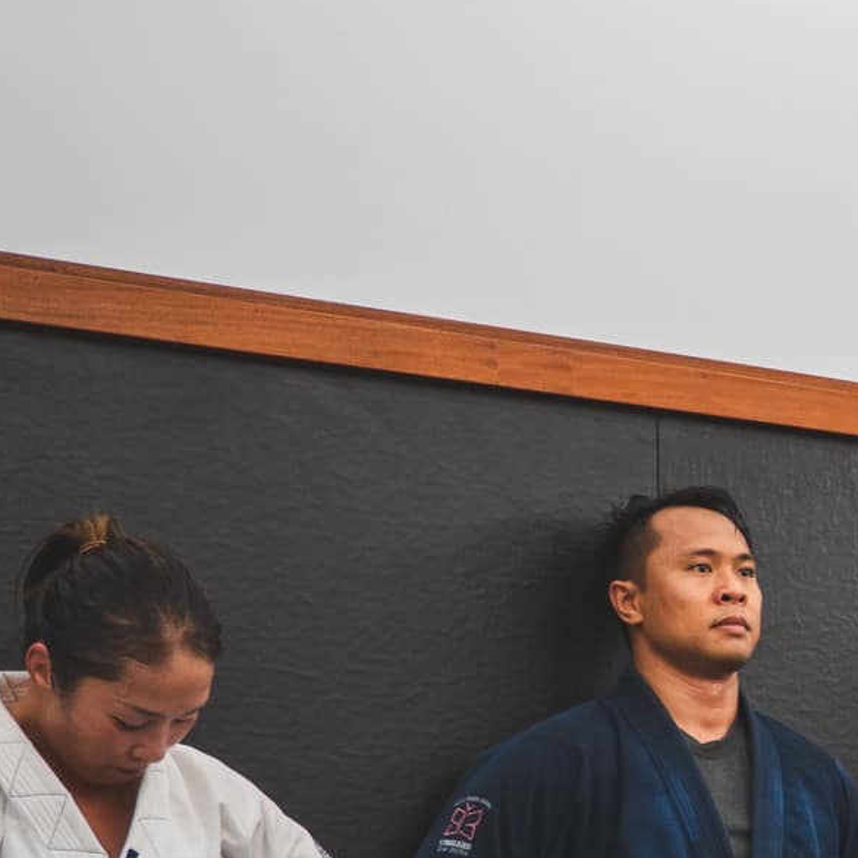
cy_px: 839
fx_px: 2748
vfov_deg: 17.4
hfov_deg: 14.2
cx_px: 1817
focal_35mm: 98
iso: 400
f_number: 2.8
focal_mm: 18
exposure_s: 1/400
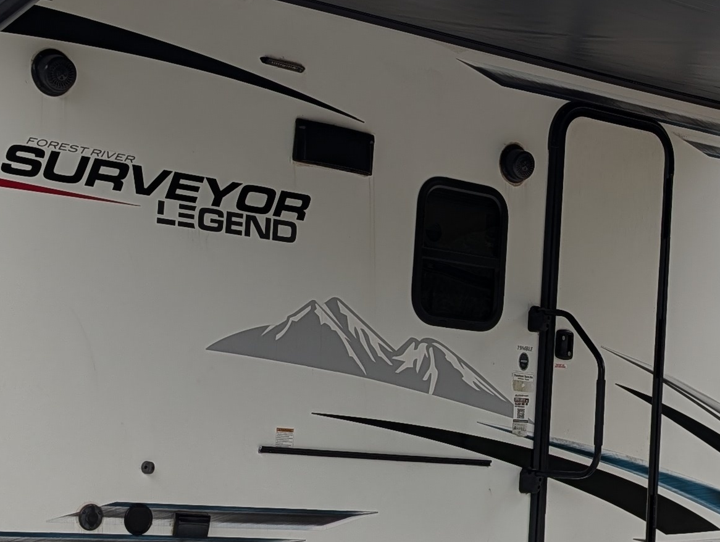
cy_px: 297
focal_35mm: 84
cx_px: 421
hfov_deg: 23.2
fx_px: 1750
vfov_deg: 17.6
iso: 22
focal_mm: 6.9
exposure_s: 1/186
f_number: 1.68
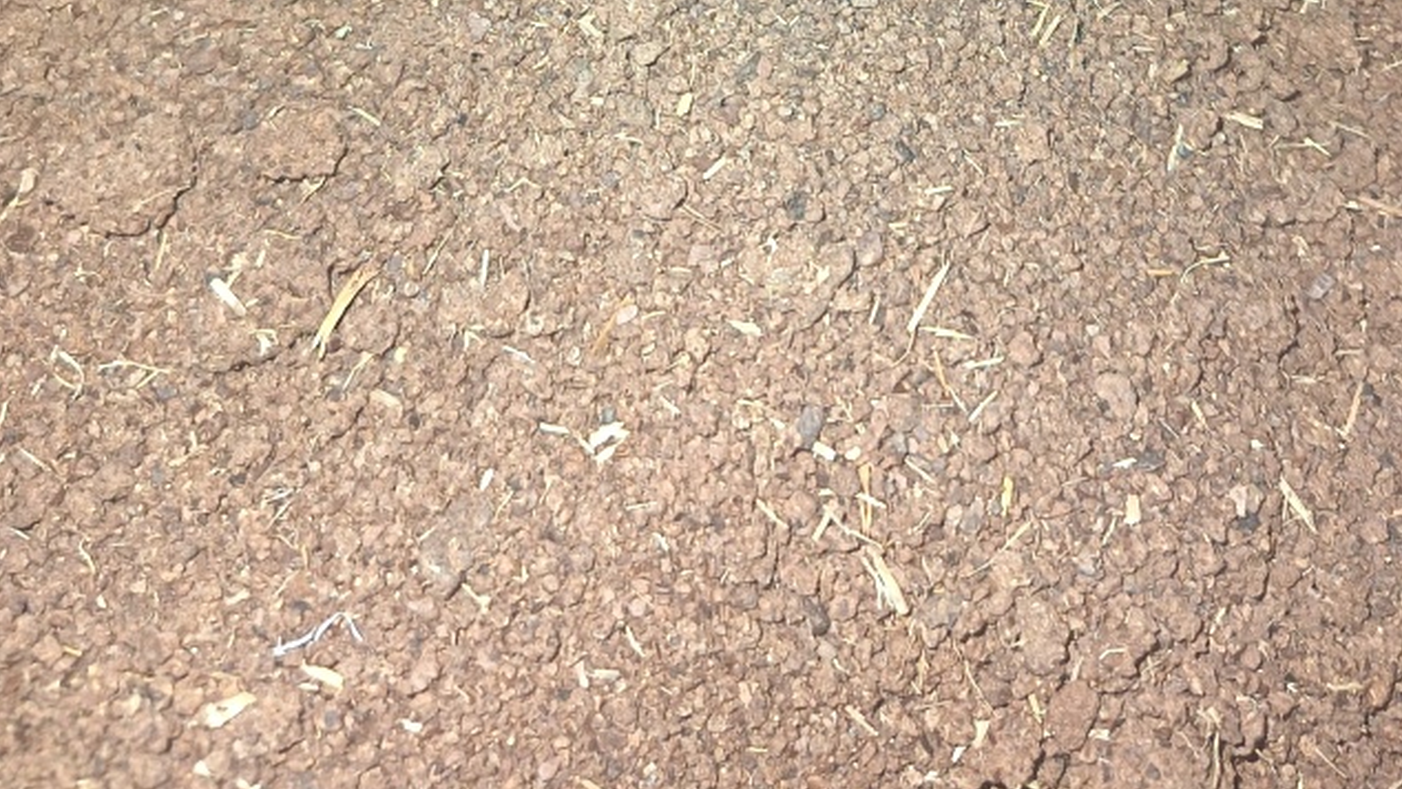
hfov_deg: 46.3
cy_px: -207
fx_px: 1636
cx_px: 776
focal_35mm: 44
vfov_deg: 24.1
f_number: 1.75
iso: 3056
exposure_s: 1/33.3
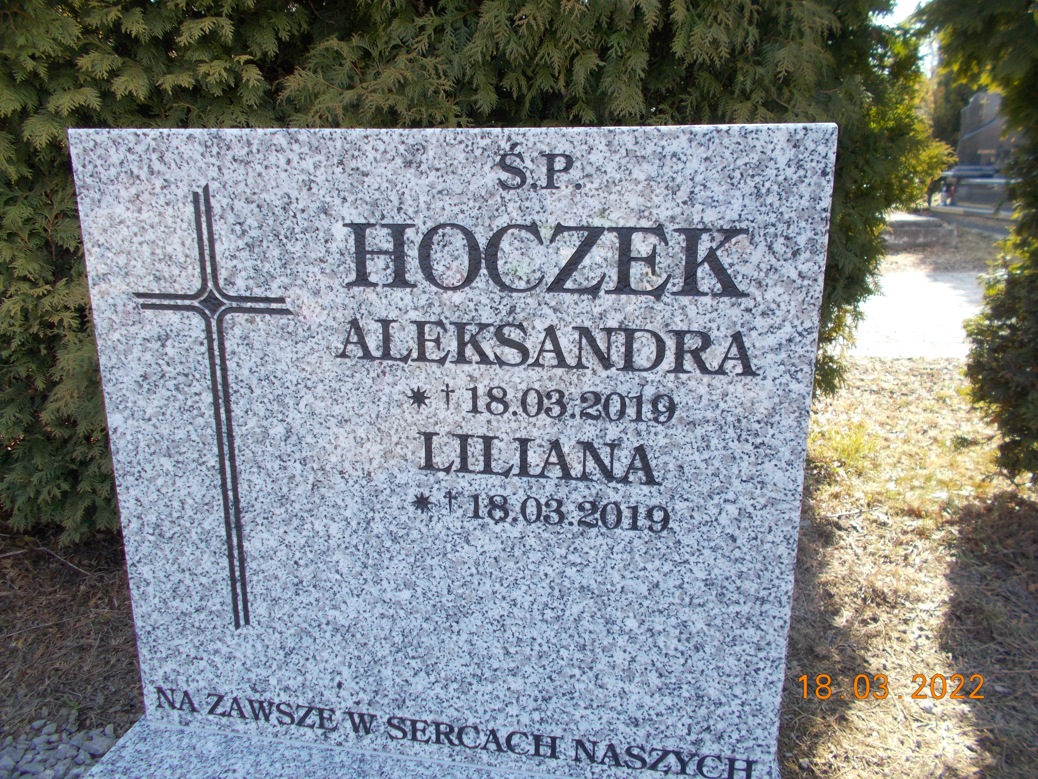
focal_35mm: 26
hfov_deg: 67.3
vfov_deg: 53.1
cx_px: 519
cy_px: 390
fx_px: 780
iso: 80
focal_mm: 4.6
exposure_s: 1/160
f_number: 3.2
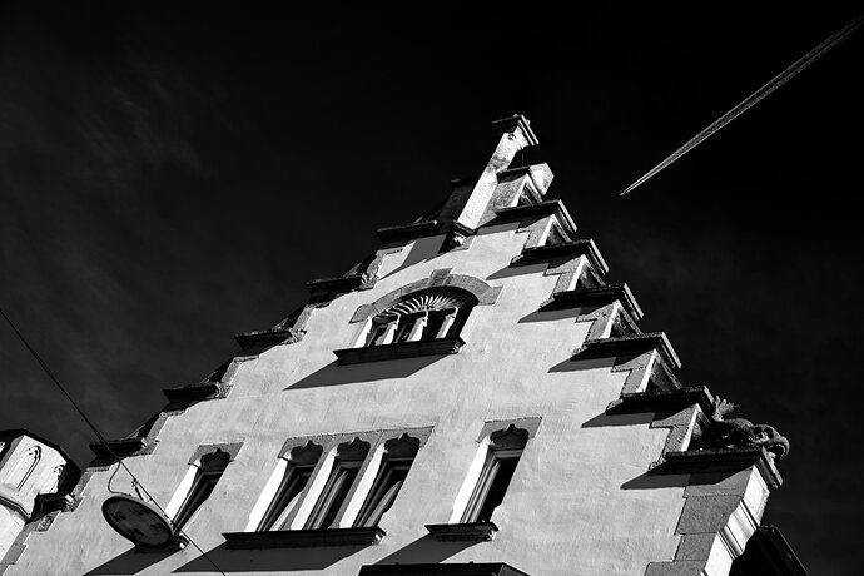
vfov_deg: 18.9
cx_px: 432
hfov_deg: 28.1
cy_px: 288
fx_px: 1728
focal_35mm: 72
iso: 100
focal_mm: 48
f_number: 5.6
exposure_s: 1/320
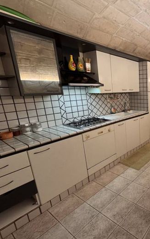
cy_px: 119
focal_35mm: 20
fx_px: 131
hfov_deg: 47.8
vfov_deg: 85.1
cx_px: 154
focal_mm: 2.22
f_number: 2.2
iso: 320
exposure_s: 1/50
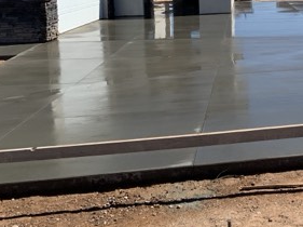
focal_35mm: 63
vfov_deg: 22.6
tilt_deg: -4.0
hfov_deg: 29.0
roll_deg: +0.3
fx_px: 551
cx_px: 293
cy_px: 16
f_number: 1.8
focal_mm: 4.25
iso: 25
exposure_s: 1/2160
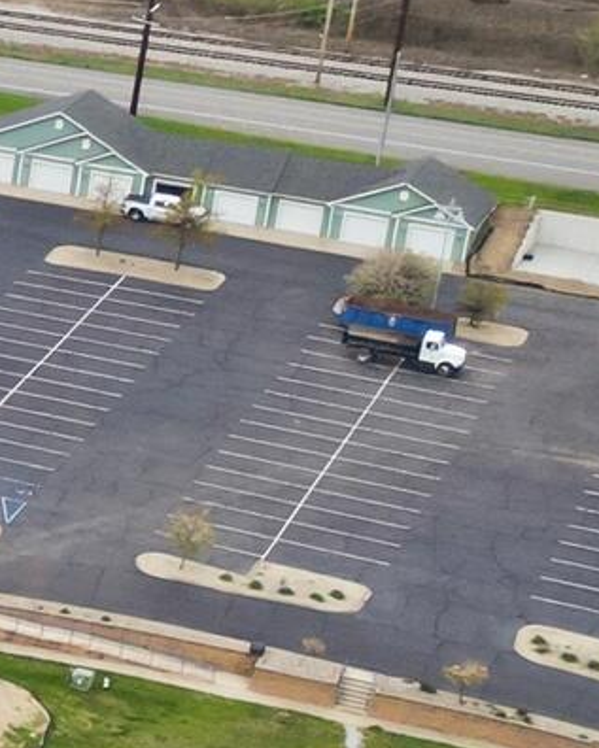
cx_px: -1162
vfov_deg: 13.0
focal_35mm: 148
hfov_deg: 8.7
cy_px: 362
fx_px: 3278
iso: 200
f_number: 1.7
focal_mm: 6.7
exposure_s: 1/1250
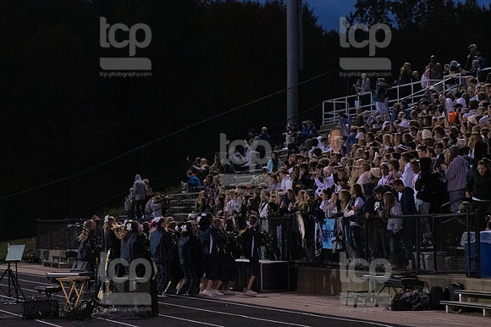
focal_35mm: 153
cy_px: 164
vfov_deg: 9.0
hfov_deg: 13.4
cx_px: 246
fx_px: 2085
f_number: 4.5
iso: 6400
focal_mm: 102
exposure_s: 1/640
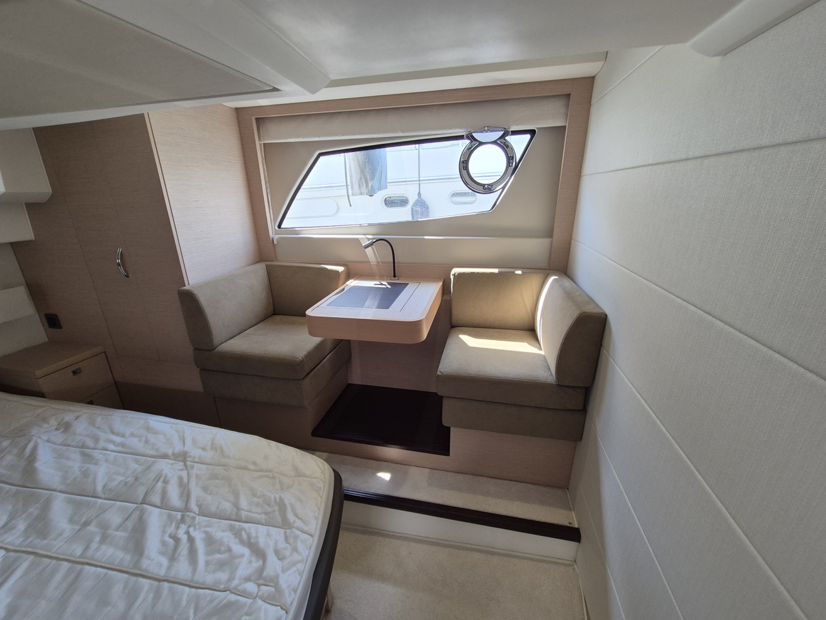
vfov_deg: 89.9
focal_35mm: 13
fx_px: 310
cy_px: 310
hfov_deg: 106.2
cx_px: 413
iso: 100
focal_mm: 2.2
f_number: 2.2
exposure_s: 1/100
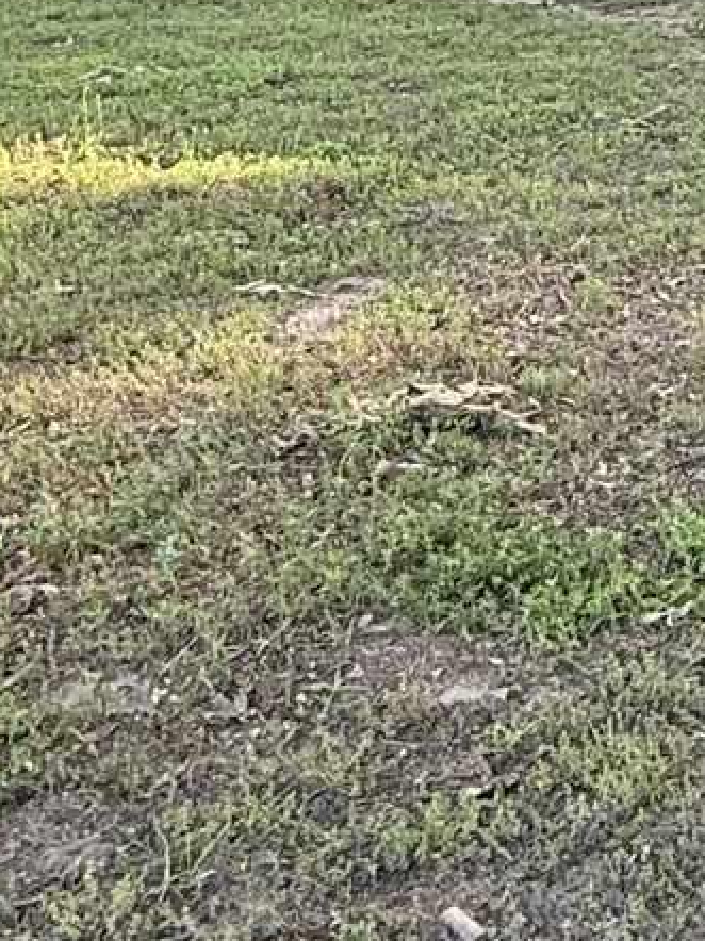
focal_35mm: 73
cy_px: -234
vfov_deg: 23.9
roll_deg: +1.1
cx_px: 1033
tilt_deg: +1.0
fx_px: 1984
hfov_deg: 18.1
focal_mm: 2.22
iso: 64
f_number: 2.2
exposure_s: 1/121
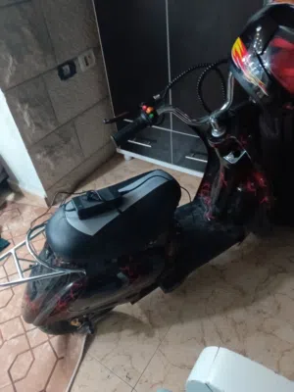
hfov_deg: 56.8
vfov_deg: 71.6
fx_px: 272
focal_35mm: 24
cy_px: 196
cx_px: 147
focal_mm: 4.09
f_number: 1.6
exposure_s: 1/20
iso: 1595
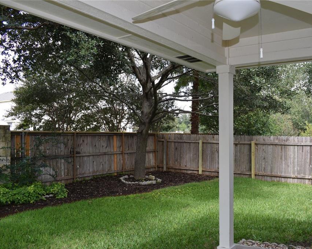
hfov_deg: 52.5
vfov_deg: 43.3
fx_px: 314
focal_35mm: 34
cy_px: 125
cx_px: 187
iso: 400
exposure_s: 1/250
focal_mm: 20
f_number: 8
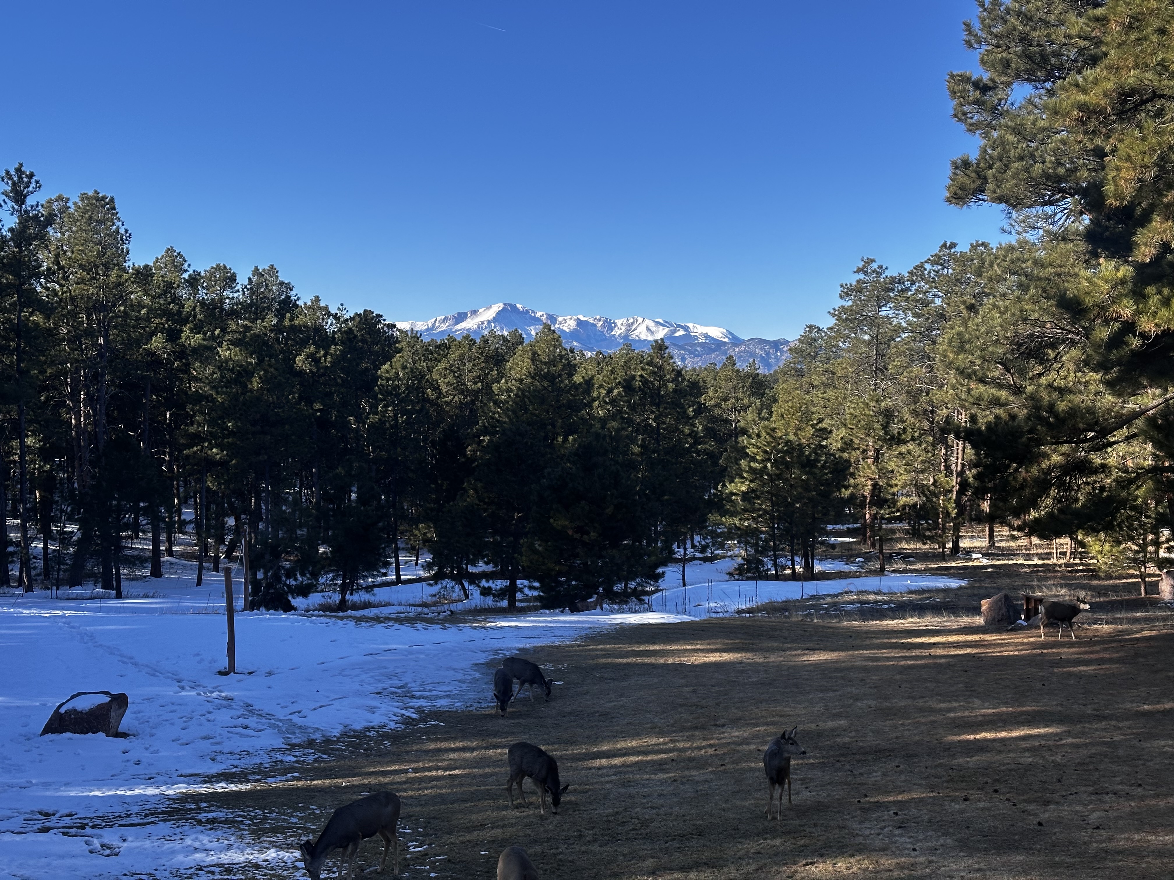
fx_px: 1628
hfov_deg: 39.7
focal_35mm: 48
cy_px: 440
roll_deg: -0.7
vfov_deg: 30.3
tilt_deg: -1.5
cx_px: 587
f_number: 1.78
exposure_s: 1/2114
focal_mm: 6.86
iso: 64
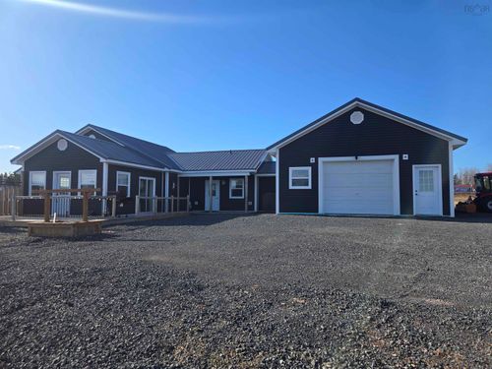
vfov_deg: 58.9
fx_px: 327
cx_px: 246
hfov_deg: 73.9
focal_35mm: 23
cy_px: 184
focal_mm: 5.4
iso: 25
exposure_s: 1/1453
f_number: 1.8
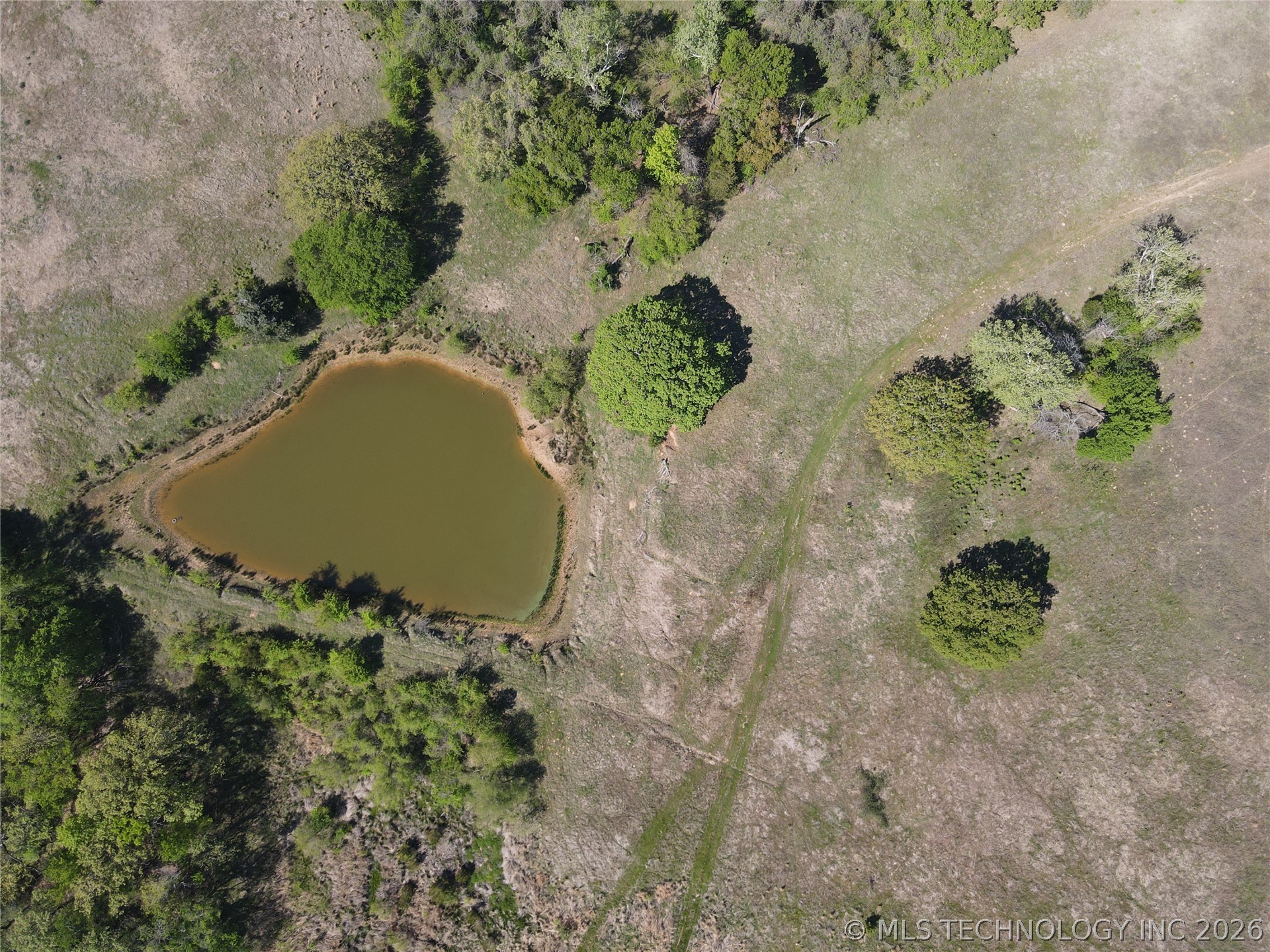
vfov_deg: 56.8
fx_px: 881
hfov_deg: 71.6
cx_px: 635
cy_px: 476
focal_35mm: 24
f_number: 2.8
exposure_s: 1/400
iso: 110
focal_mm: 4.5
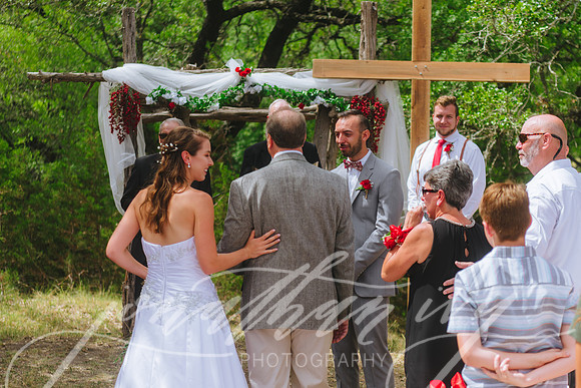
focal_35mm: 95
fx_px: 1533
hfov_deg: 21.5
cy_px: 187
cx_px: 323
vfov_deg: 14.4
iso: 31
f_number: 2.8
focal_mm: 70
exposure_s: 1/1000
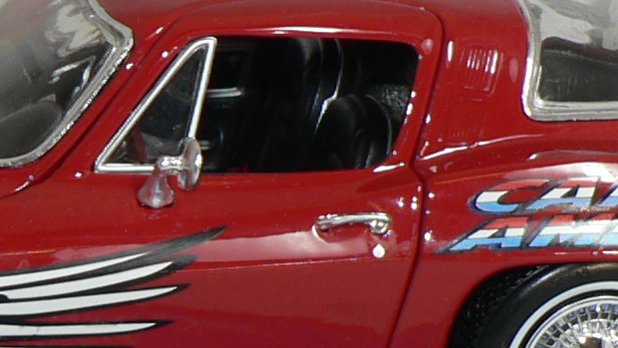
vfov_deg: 5.9
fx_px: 3393
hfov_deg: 10.4
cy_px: 197
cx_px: 103
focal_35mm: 207
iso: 80
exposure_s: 1/60
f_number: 2.8
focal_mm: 7.7
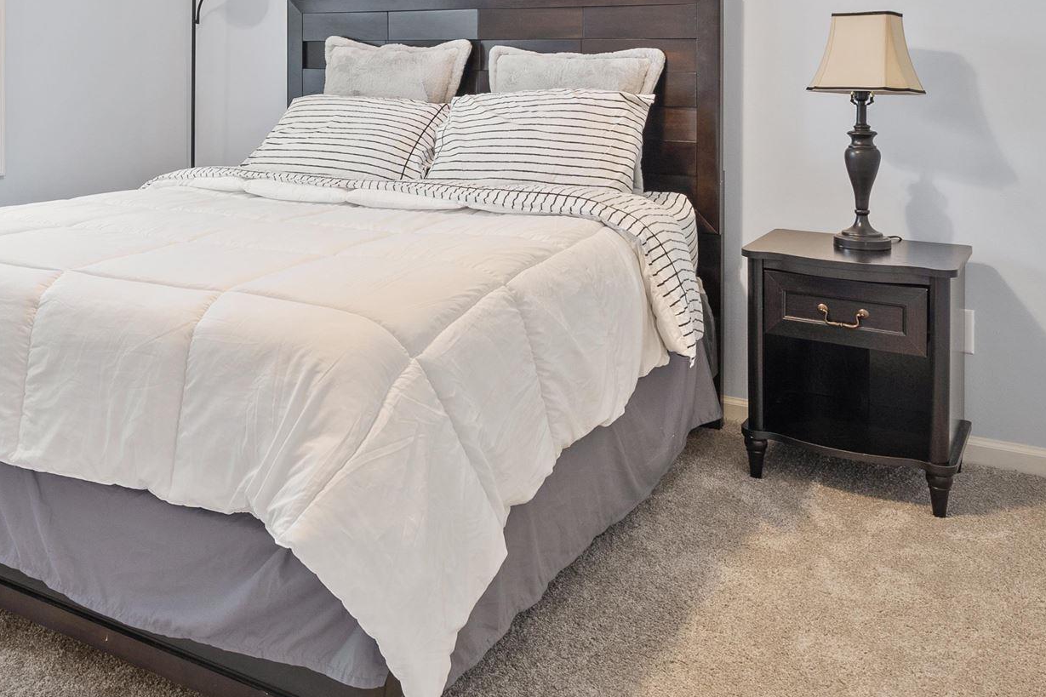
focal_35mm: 35
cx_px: 292
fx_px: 1017
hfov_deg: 52.6
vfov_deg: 35.7
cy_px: 77
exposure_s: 1/2
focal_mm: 14
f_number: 7.1
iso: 250
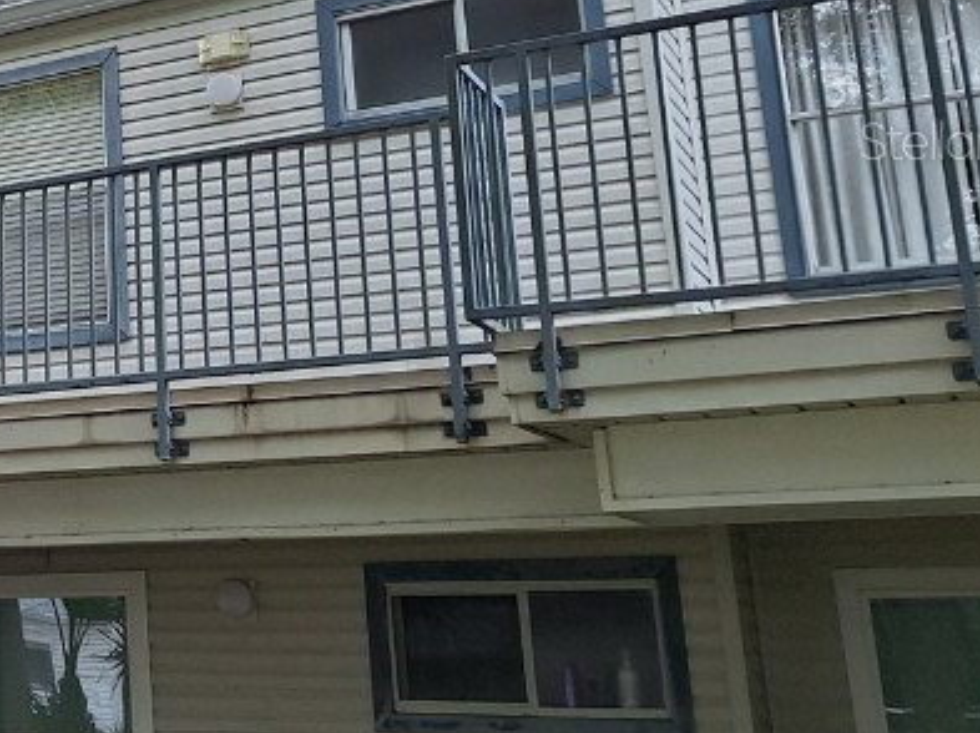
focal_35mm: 60
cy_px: 140
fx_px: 1697
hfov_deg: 28.3
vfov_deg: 24.0
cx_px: -182
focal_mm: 5.54
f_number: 1.8
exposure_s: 1/1004
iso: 40
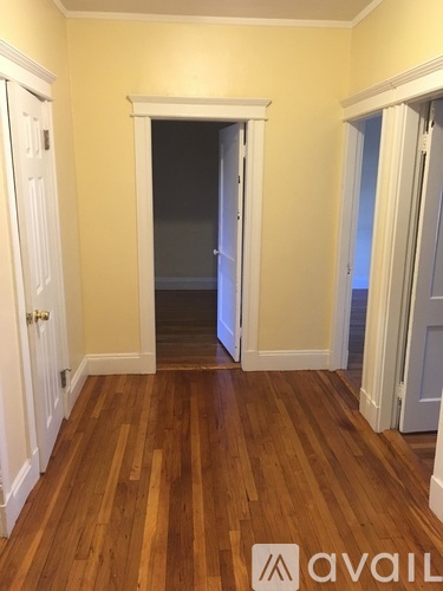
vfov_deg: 61.7
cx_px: 222
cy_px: 296
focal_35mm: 29
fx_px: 495
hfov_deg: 48.2
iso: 200
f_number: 2.2
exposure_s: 1/30
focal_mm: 4.15
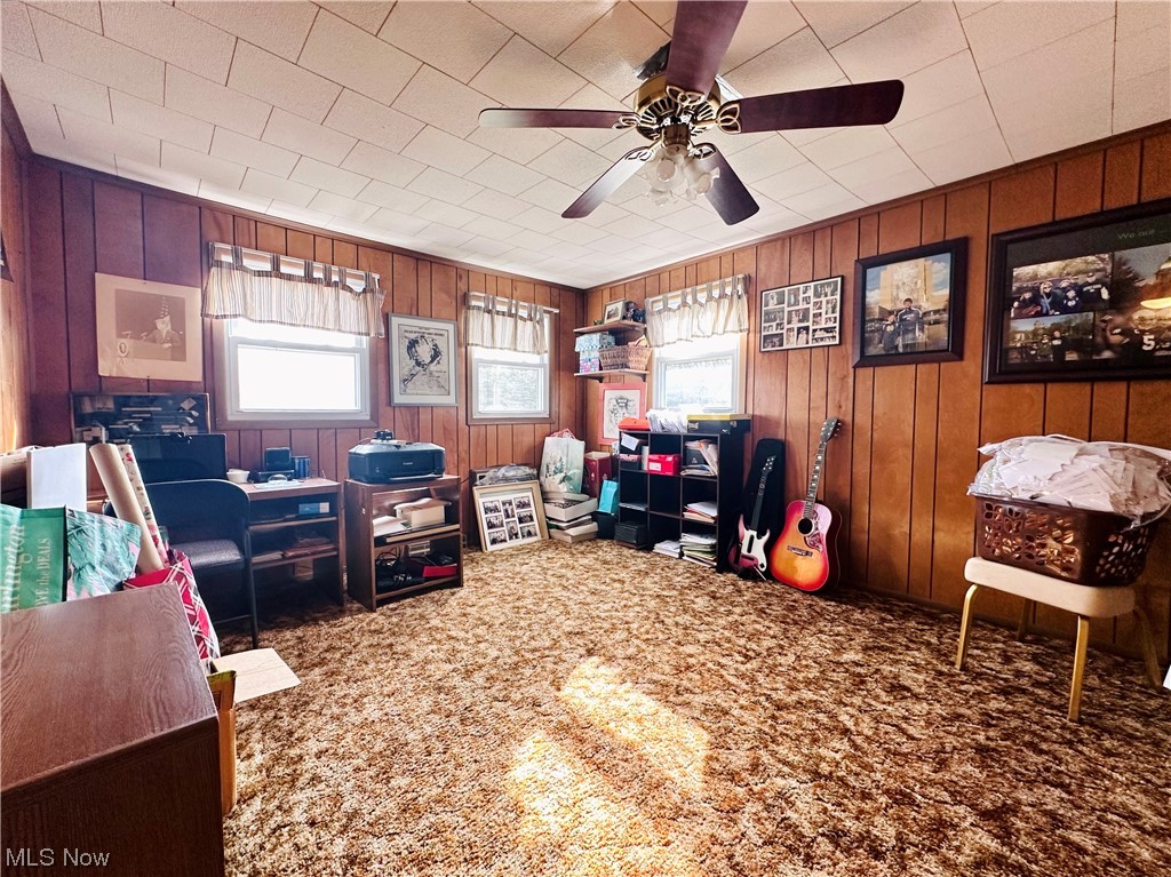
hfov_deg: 102.1
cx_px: 586
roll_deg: -1.1
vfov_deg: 85.6
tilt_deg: -3.3
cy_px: 438
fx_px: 473
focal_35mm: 14
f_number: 2.2
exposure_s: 1/99
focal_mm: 2.22
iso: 160
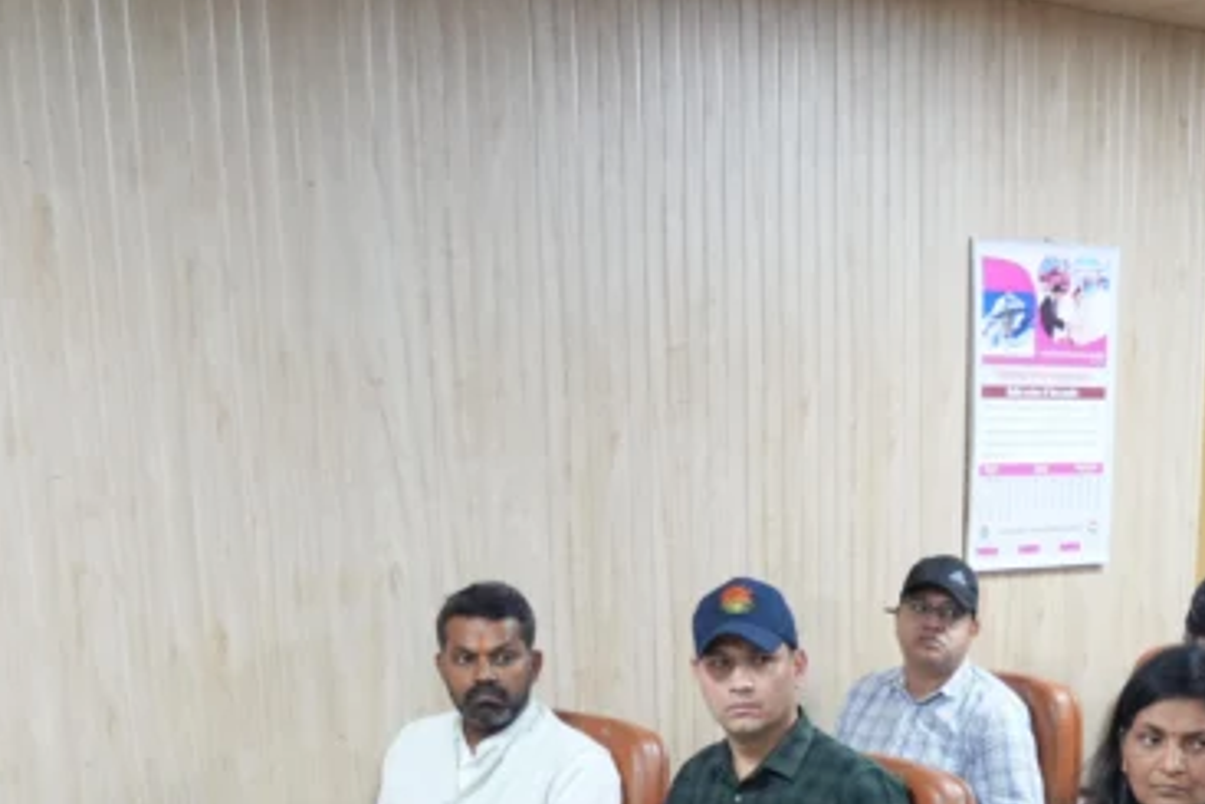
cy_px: 1078
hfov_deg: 29.4
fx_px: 2243
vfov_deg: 18.7
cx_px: 952
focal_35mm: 67
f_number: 3.5
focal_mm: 24
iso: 1000
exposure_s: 1/30
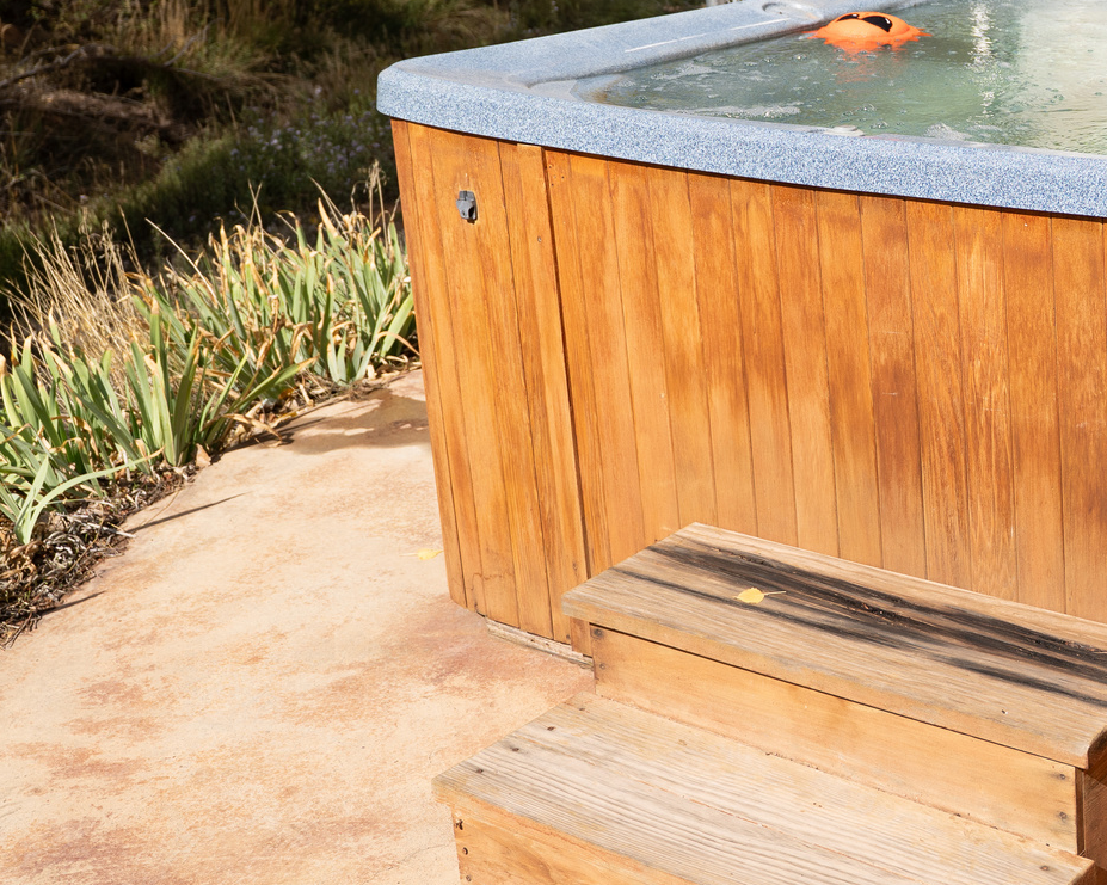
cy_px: 167
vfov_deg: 26.6
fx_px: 1834
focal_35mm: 56
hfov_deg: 31.0
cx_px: 1115
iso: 200
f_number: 4
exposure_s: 1/1600
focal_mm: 27
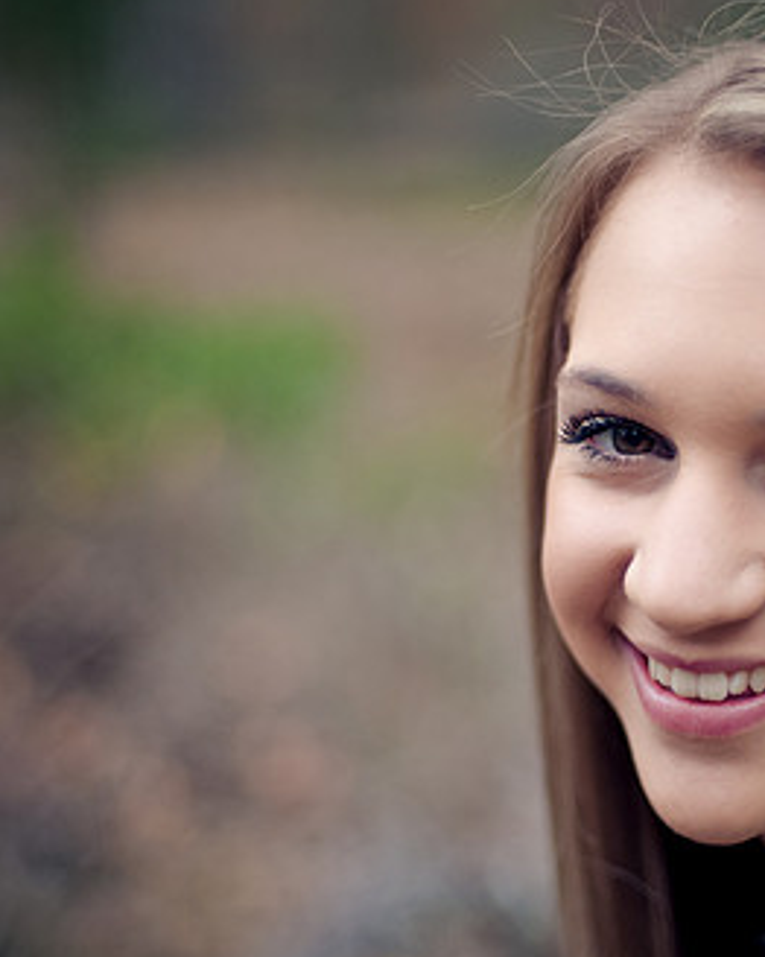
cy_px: 505
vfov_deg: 23.0
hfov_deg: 18.3
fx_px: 2351
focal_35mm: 83
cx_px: 610
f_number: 1.4
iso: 200
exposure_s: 1/400
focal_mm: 50
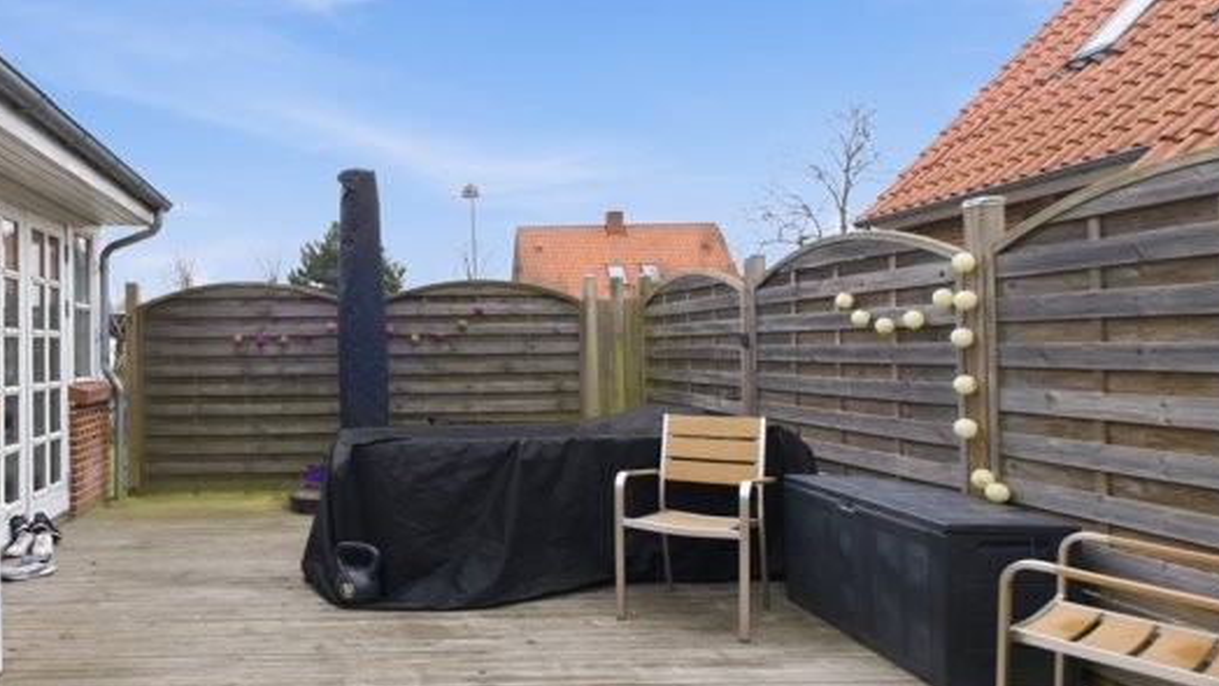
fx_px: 776
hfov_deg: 72.7
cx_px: 356
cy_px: 320
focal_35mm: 24
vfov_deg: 47.7
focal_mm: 10
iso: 200
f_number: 8
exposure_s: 1/100
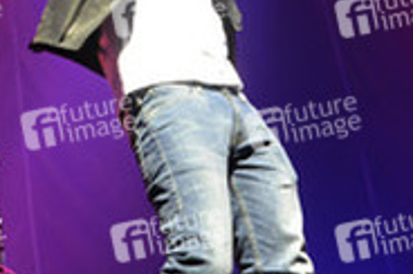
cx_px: 109
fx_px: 1122
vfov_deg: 13.6
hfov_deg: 20.7
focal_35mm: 98
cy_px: -45
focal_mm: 40
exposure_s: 1/80
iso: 3200
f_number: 5
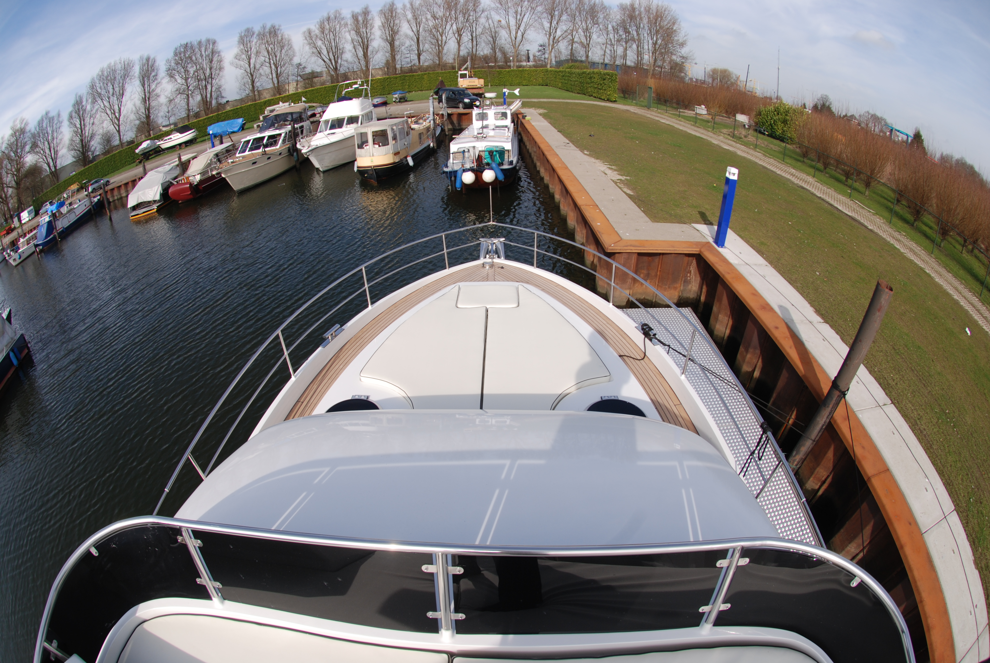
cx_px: 495
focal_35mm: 16
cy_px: 332
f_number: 8
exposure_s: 1/250
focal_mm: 10.5
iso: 100
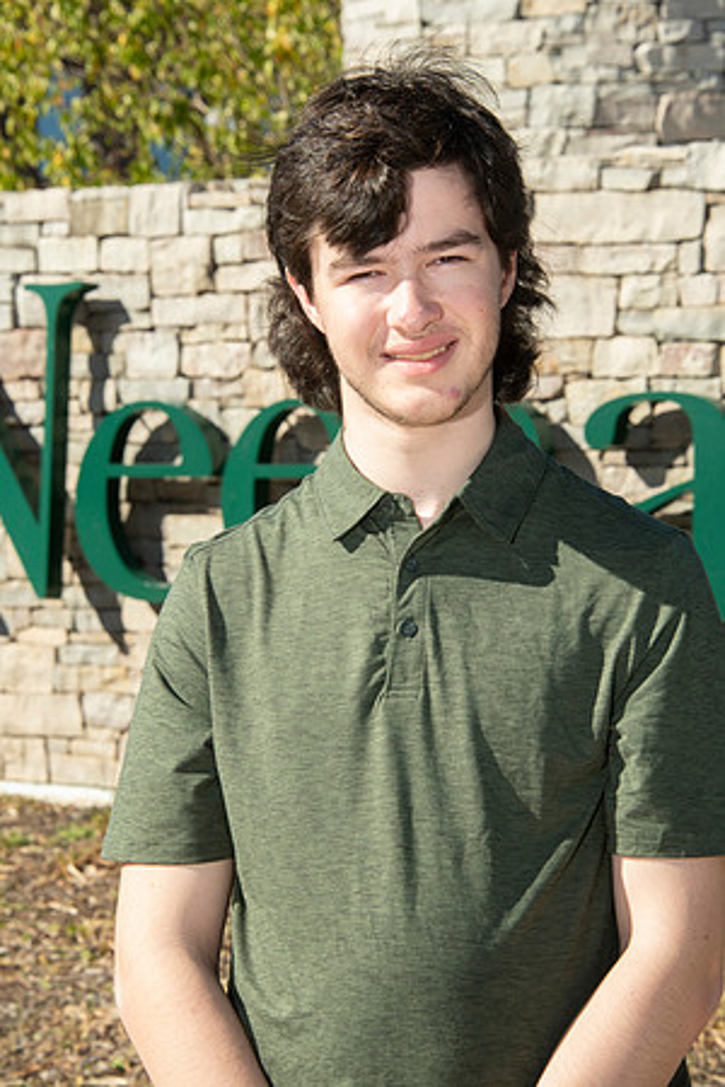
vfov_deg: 16.8
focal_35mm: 122
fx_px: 3685
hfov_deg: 11.2
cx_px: 362
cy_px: 544
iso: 400
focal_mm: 122
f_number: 14
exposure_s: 1/160
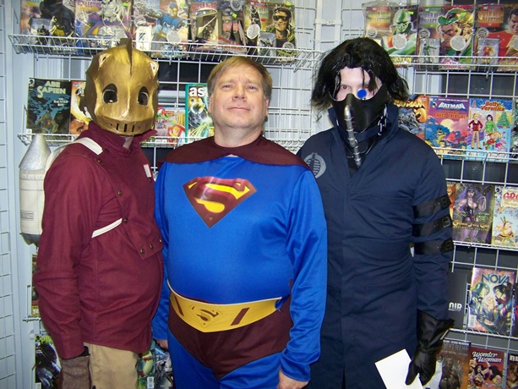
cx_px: 259
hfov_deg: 51.3
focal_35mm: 36
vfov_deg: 39.7
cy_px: 194
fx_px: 539
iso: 200
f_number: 2.8
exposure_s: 1/30
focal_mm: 5.85
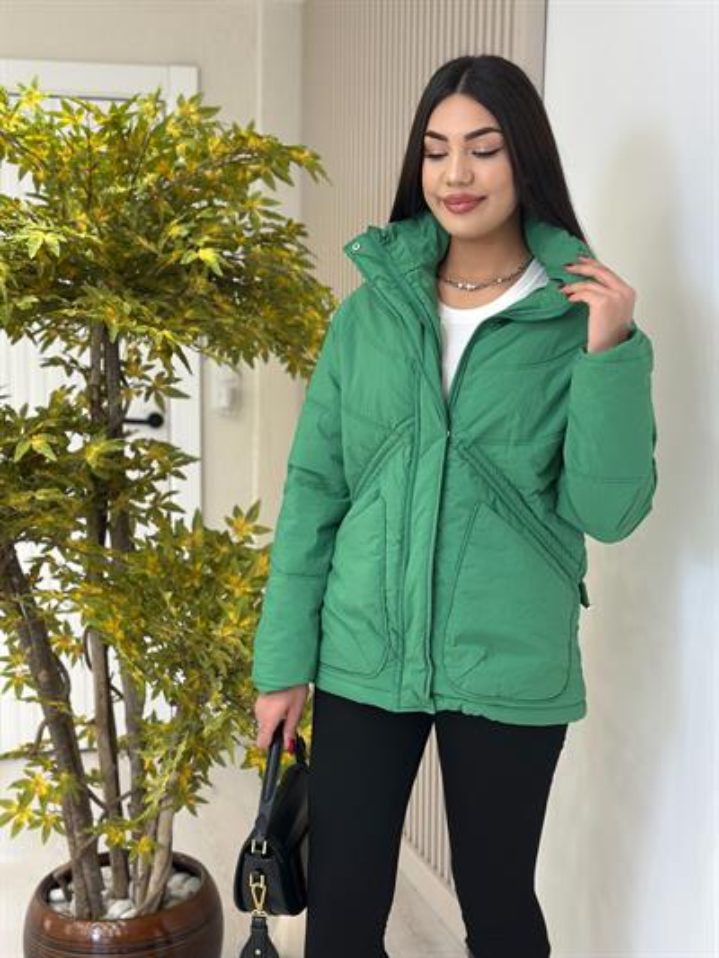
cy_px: 479
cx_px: 360
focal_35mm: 48
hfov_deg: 30.3
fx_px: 1329
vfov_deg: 39.6
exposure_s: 1/100
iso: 80
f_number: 1.78
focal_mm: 6.86
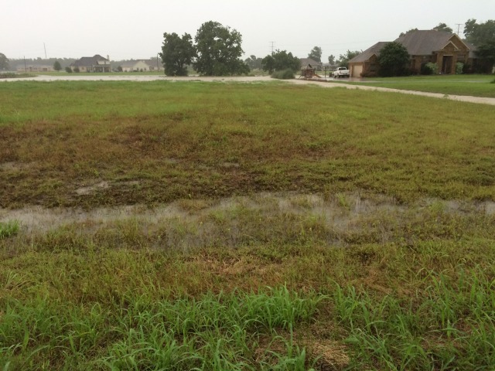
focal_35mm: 29
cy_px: 186
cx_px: 248
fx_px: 415
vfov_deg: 48.2
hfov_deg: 61.7
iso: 80
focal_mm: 4.15
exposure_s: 1/30
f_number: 2.2
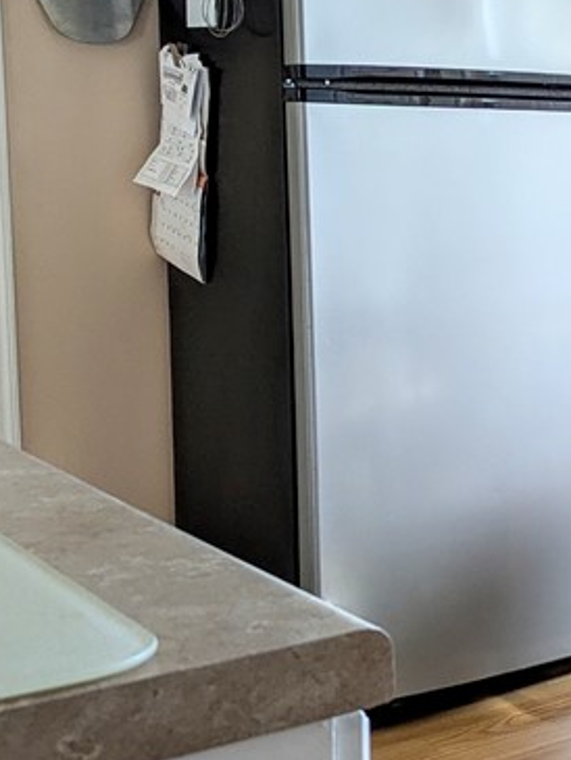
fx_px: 1539
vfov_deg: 27.7
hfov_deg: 17.9
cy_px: 304
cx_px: 939
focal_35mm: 70
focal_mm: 5.43
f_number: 1.89
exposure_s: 1/60
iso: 47
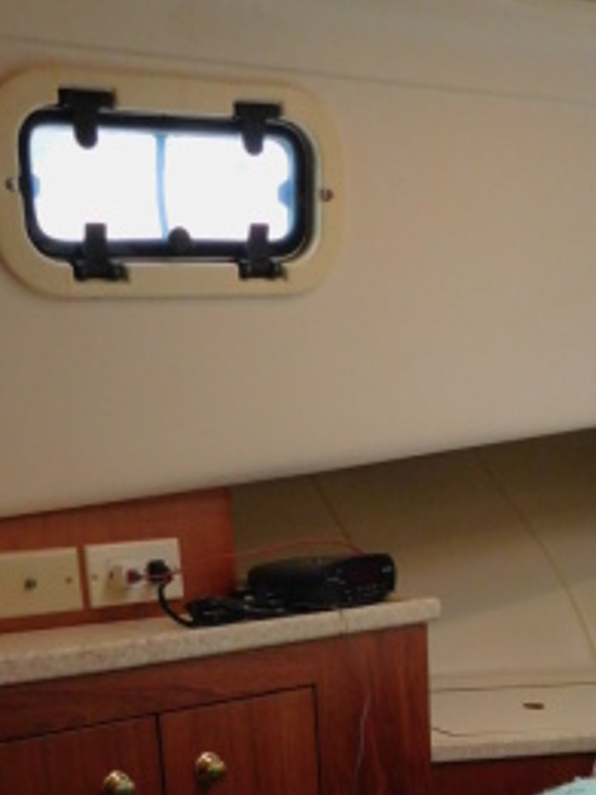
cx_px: 495
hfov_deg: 26.9
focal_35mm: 53
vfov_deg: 33.4
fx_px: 1217
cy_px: 777
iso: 400
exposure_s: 1/25
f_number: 3
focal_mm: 4
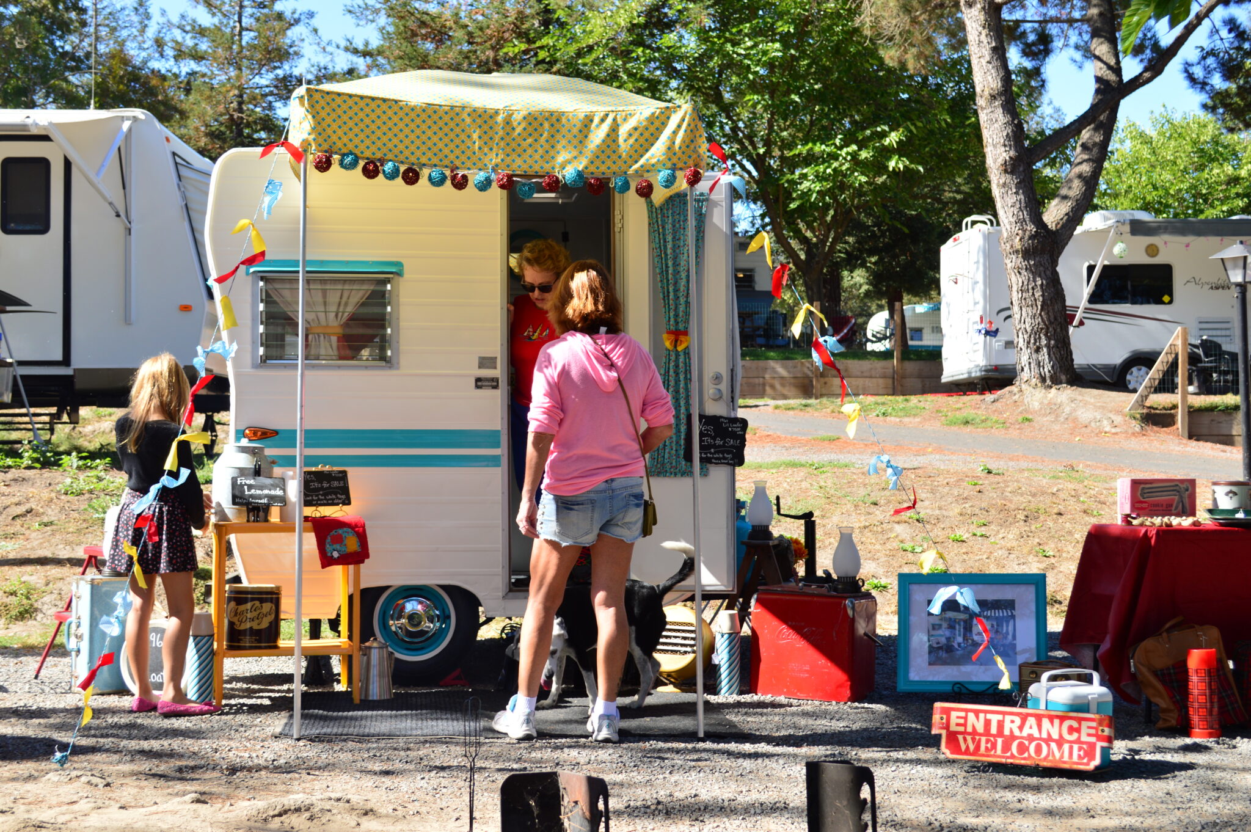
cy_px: 416
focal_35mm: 48
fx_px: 1667
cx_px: 626
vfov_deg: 28.0
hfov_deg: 41.1
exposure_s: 1/125
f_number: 5.6
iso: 100
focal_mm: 32
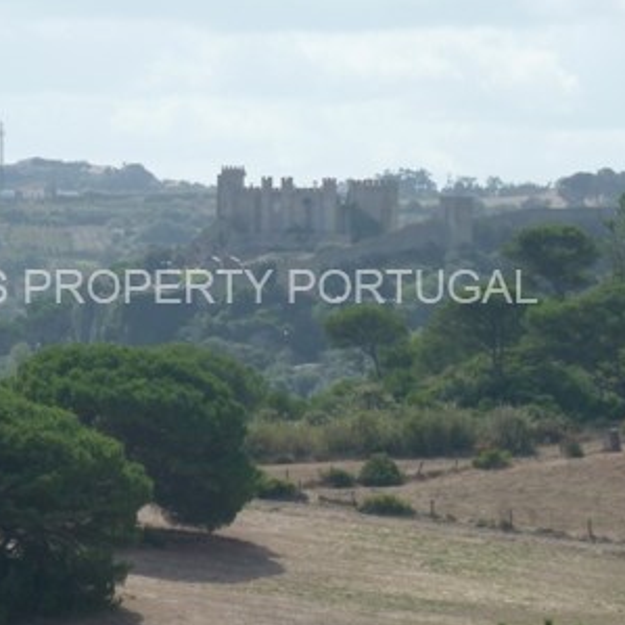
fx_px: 9682
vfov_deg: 3.7
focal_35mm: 474
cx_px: 203
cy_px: 286
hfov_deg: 3.7
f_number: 4.9
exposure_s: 1/800
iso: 160
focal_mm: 49.2
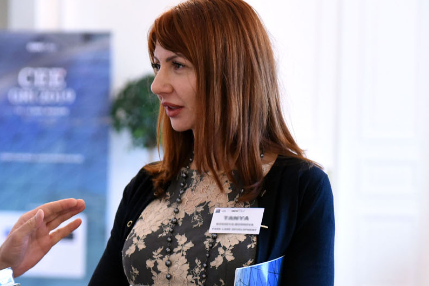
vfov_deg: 10.4
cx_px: 36
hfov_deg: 15.3
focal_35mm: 132
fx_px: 1573
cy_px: 220
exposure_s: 1/125
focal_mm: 70
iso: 4000
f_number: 3.3
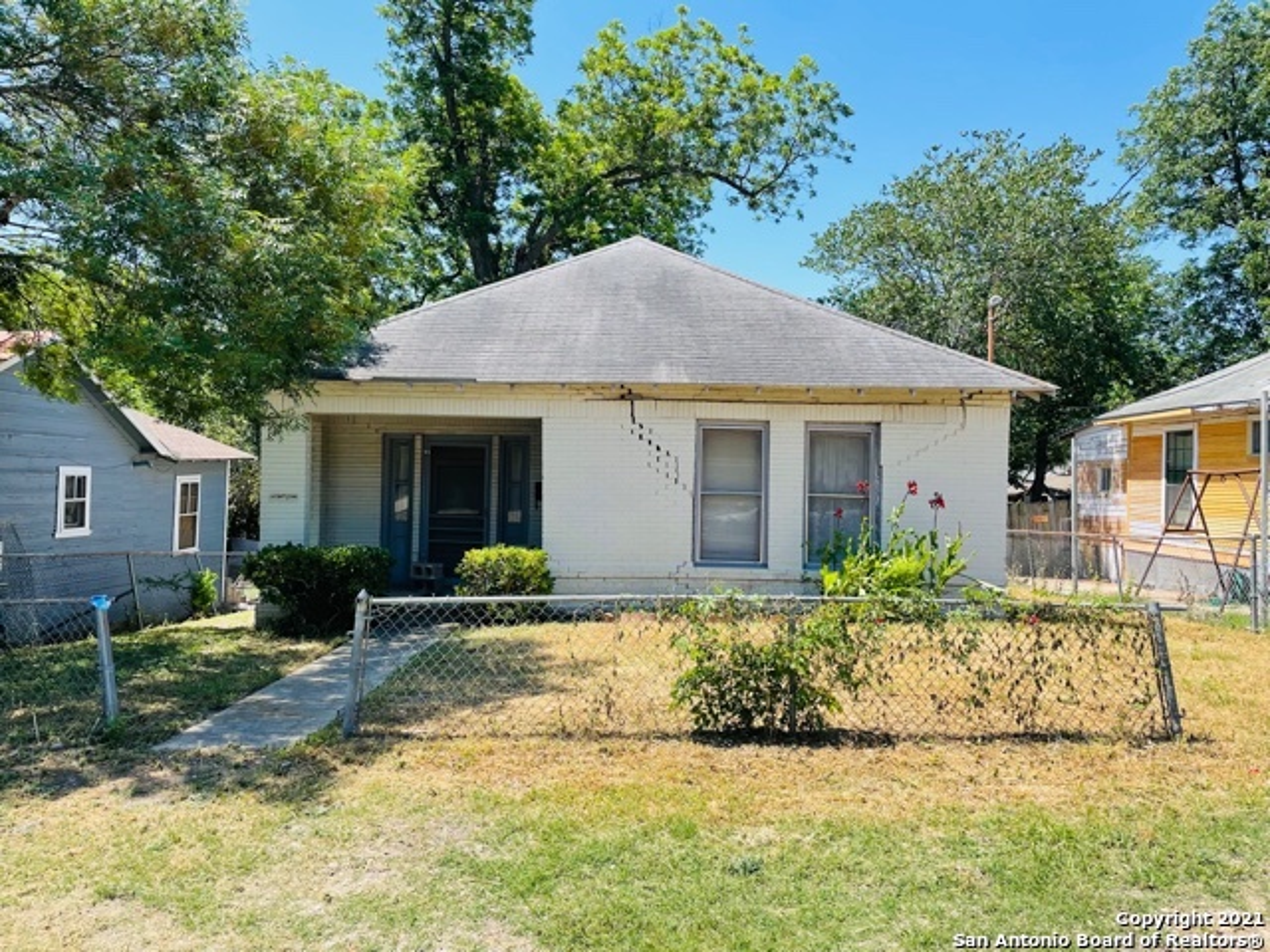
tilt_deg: +0.8
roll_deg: -1.1
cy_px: 476
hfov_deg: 67.3
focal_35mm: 26
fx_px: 954
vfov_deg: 53.1
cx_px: 635
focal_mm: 4.2
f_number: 1.6
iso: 32
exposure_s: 1/602
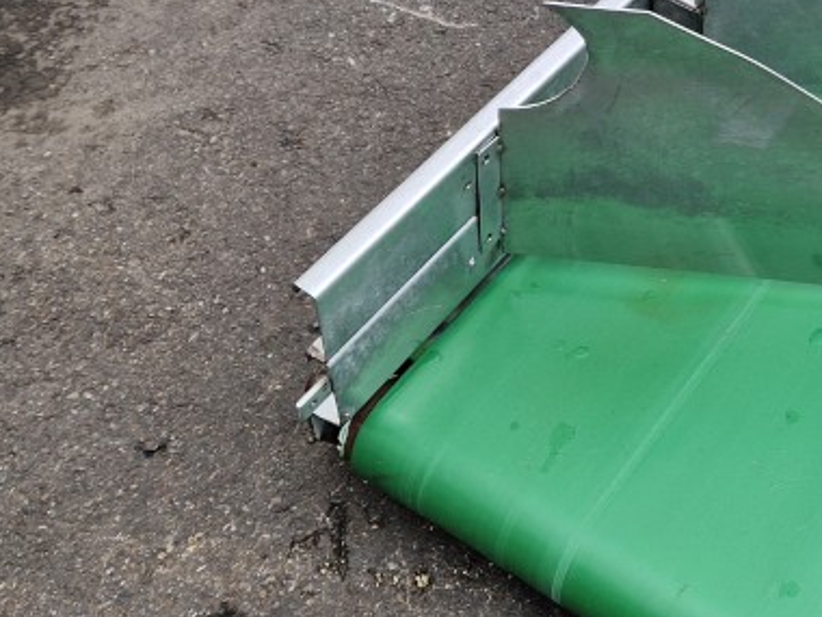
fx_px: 1472
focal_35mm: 62
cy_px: 43
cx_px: 787
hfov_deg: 29.5
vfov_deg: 23.0
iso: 50
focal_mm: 5.4
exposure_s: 1/792
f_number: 1.8
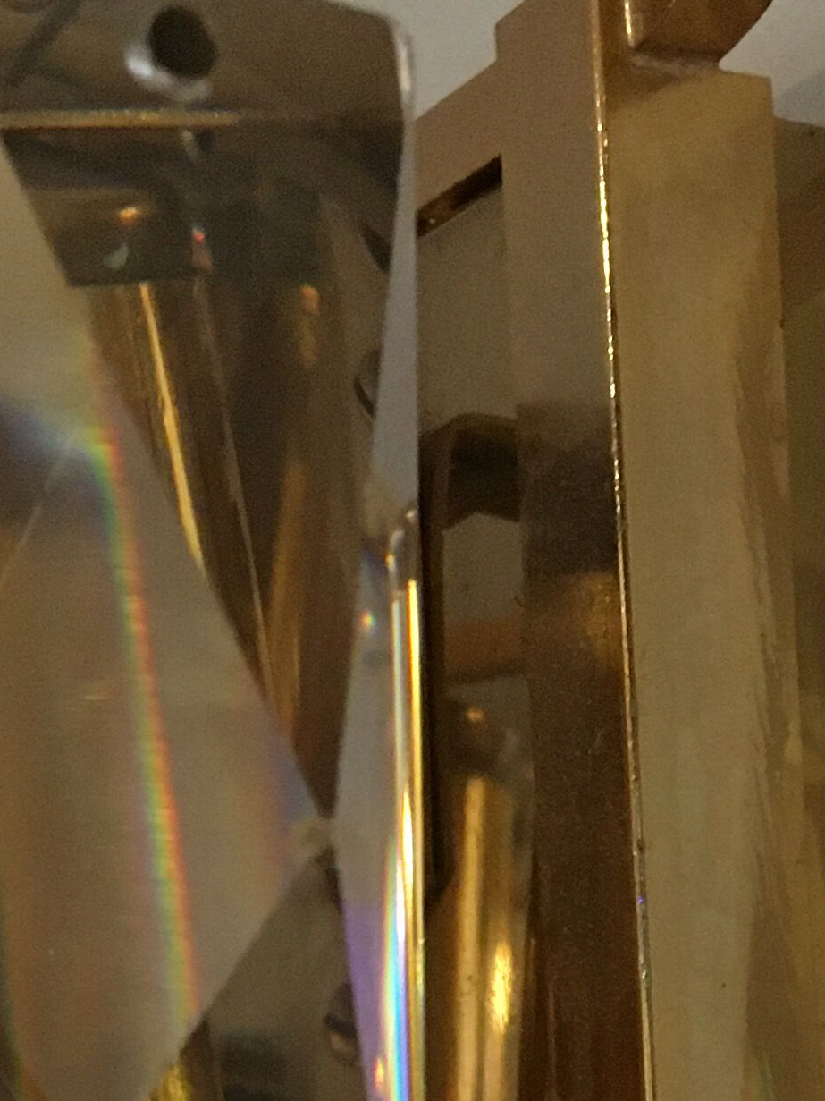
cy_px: 1351
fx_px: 3019
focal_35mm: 95
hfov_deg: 15.5
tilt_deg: -1.3
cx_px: 499
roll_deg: +3.0
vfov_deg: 19.4
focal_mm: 4.15
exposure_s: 1/17
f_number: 2.2
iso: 250
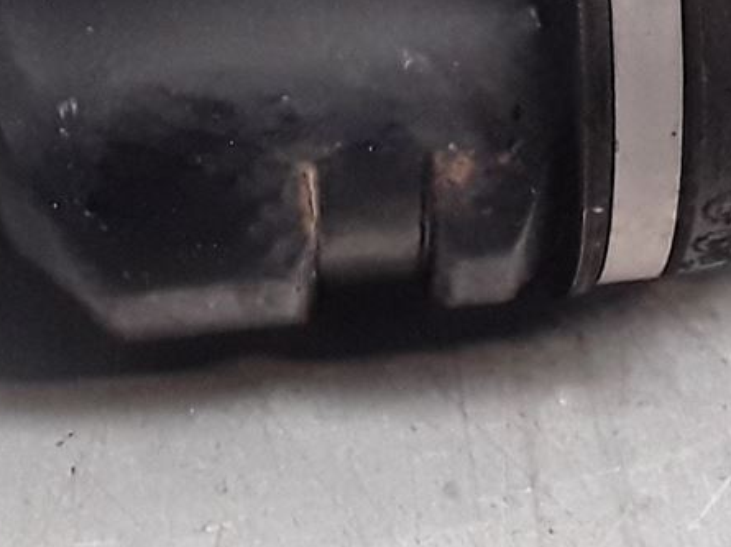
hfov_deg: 15.3
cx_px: 475
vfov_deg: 11.3
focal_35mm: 129
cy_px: -110
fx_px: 2722
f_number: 1.9
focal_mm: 2.91
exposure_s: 1/100
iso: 100
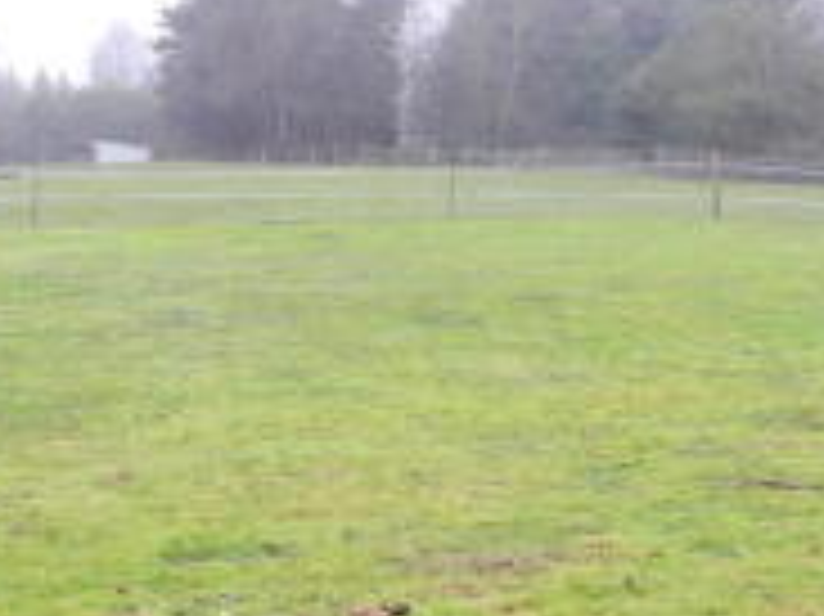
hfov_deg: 21.9
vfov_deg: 16.5
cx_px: 241
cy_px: 425
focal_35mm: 89
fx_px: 2117
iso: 100
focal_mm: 6
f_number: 2.8
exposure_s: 1/59
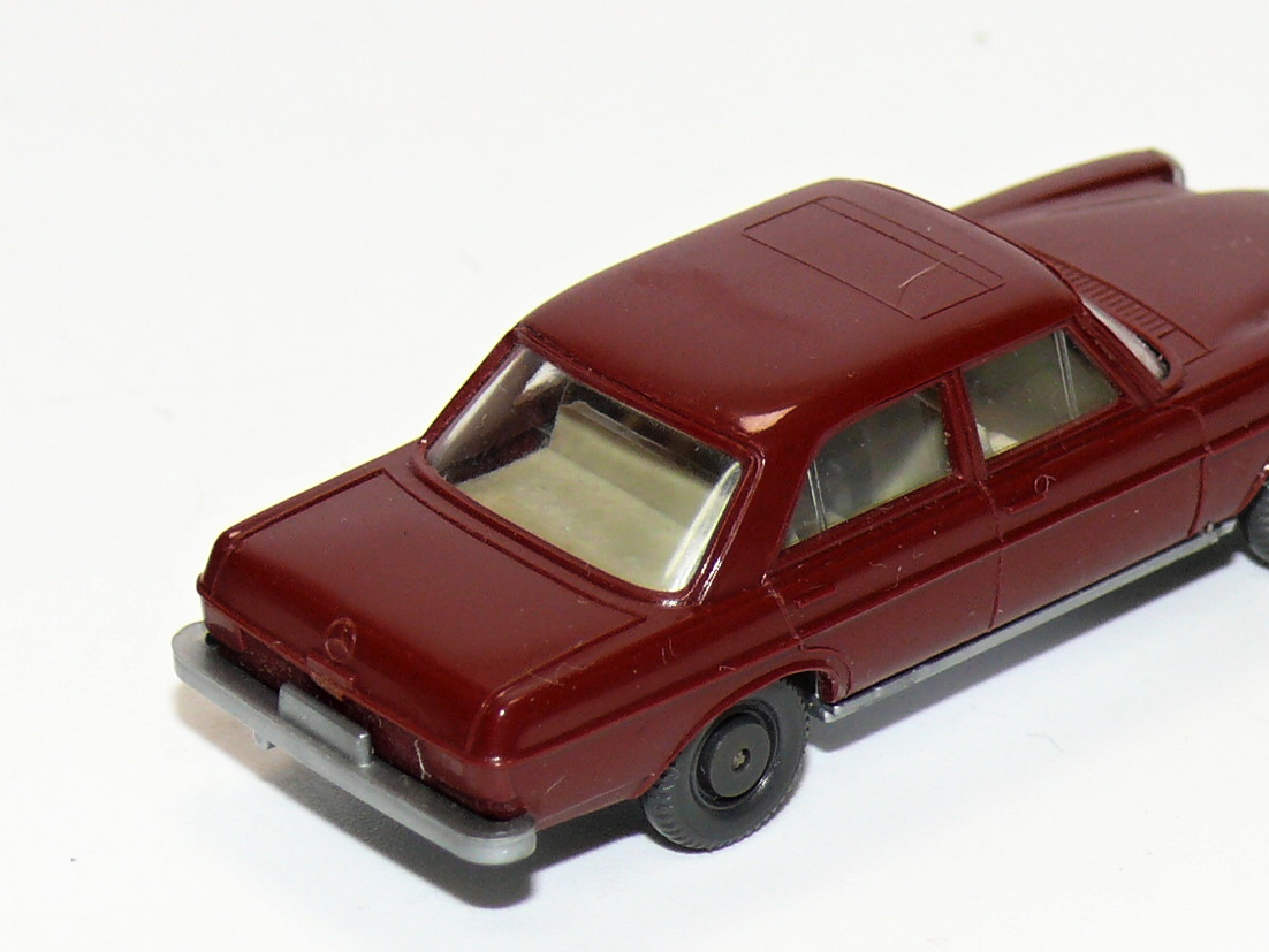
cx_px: 821
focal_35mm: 196
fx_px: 7187
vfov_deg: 7.6
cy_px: 424
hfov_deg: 10.1
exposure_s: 1/30
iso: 100
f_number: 4
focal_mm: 16.1
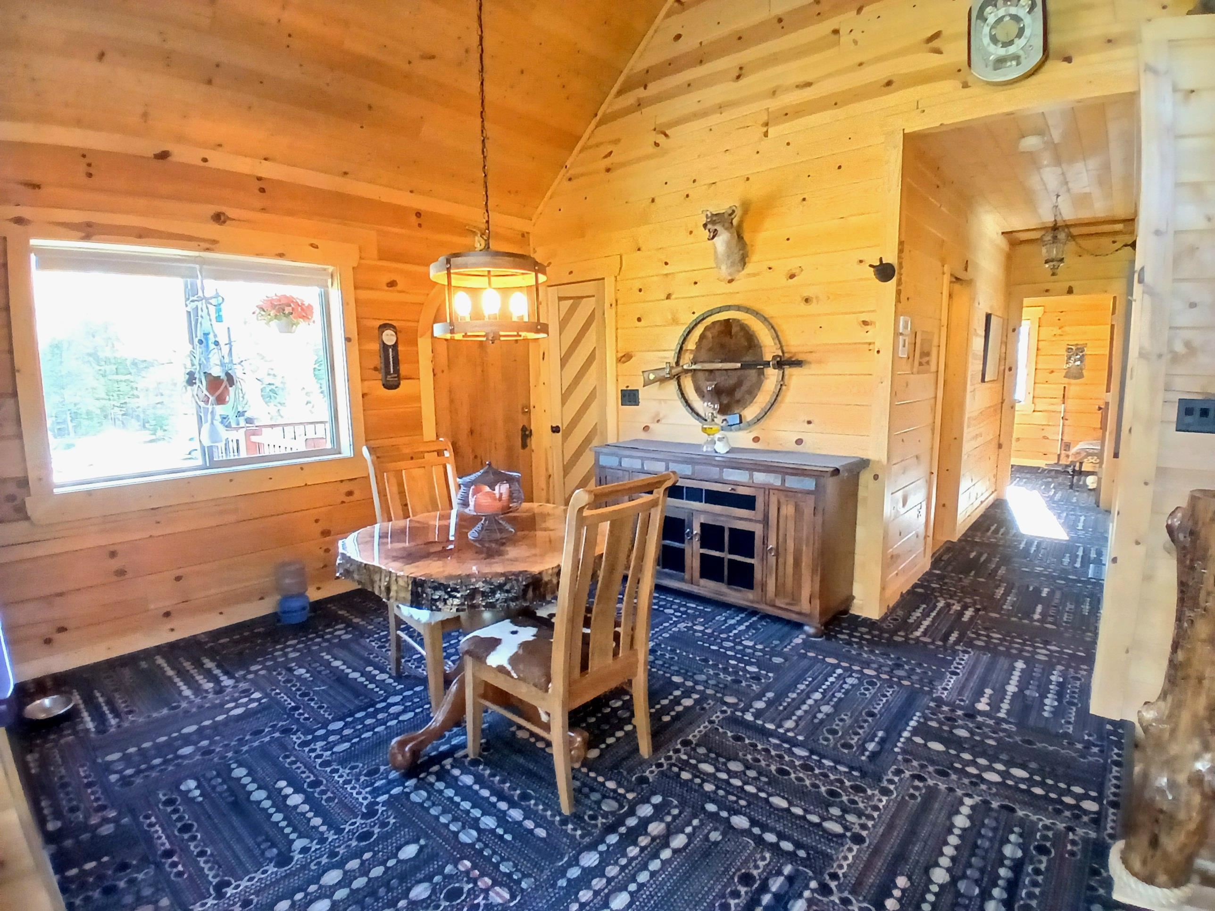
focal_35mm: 17
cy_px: 456
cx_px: 608
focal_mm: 1.4
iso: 500
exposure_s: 1/20
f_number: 2.2
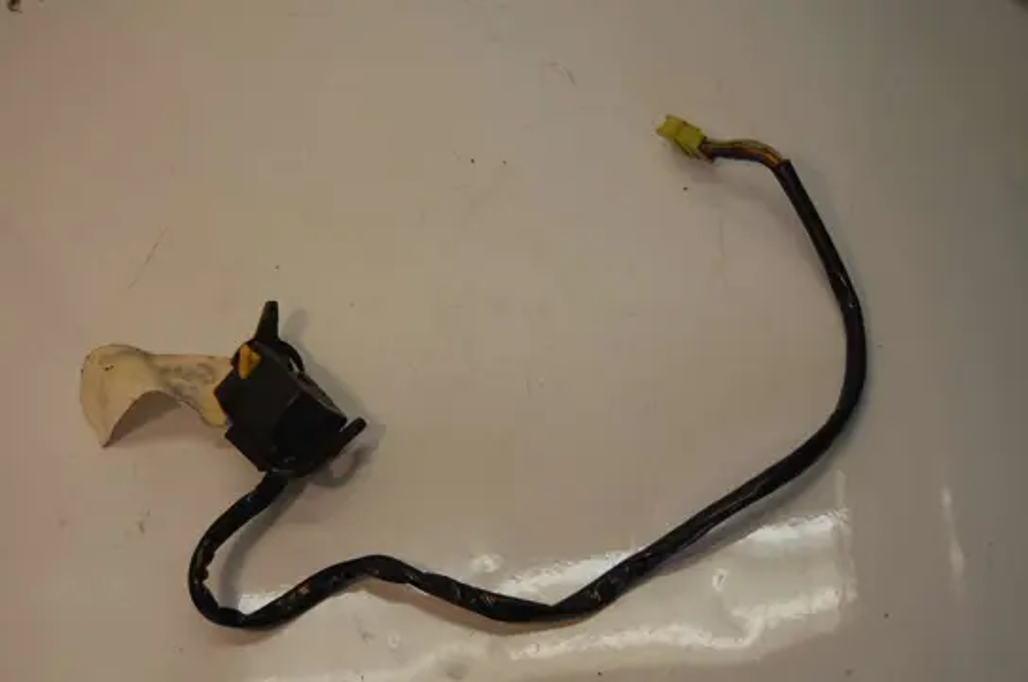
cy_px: 341
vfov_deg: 28.0
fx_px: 1368
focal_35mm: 48
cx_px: 514
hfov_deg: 41.2
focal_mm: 32
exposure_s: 1/125
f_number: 5.6
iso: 250
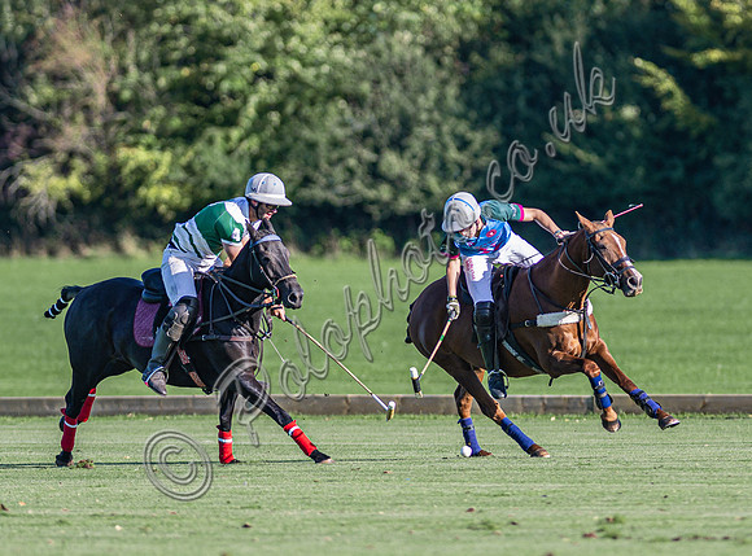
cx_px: 471
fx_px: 16975
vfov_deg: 1.9
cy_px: 277
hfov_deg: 2.5
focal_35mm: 785
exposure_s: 1/1600
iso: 160
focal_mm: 300
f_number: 3.2
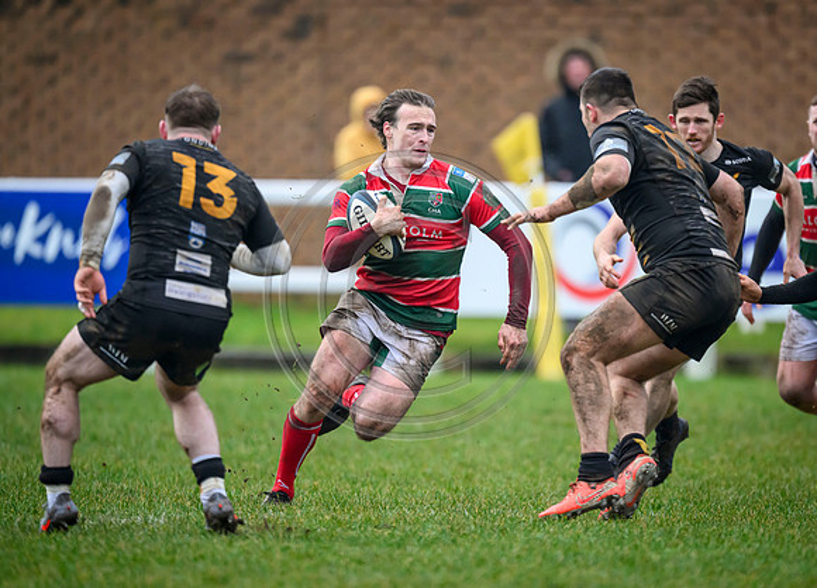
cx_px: 458
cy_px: 306
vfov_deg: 2.4
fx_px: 14270
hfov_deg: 3.3
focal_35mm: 614
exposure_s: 1/1600
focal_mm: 560
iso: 3200
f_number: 4
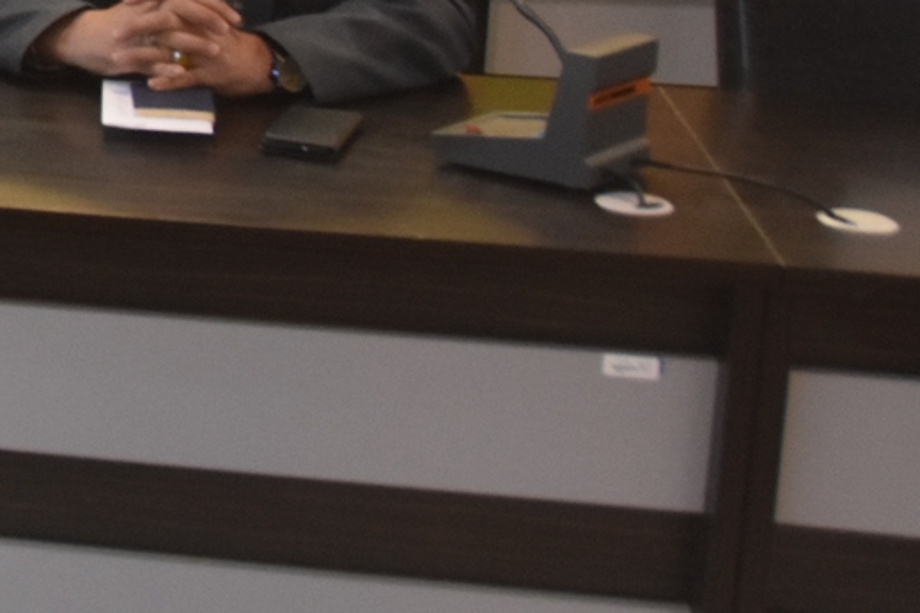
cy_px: -198
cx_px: -677
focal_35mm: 104
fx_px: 2658
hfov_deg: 16.7
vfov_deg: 12.7
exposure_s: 1/60
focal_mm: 18
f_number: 4
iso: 1600
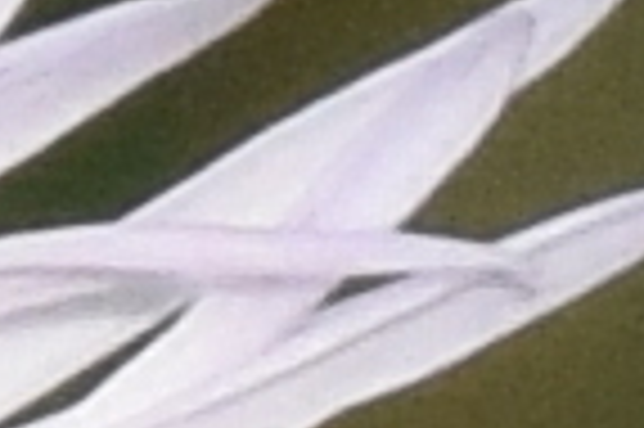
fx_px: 25230
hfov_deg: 1.5
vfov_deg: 1.0
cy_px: 1221
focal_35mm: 1412
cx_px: -820
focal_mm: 140
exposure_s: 1/160
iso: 400
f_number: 16
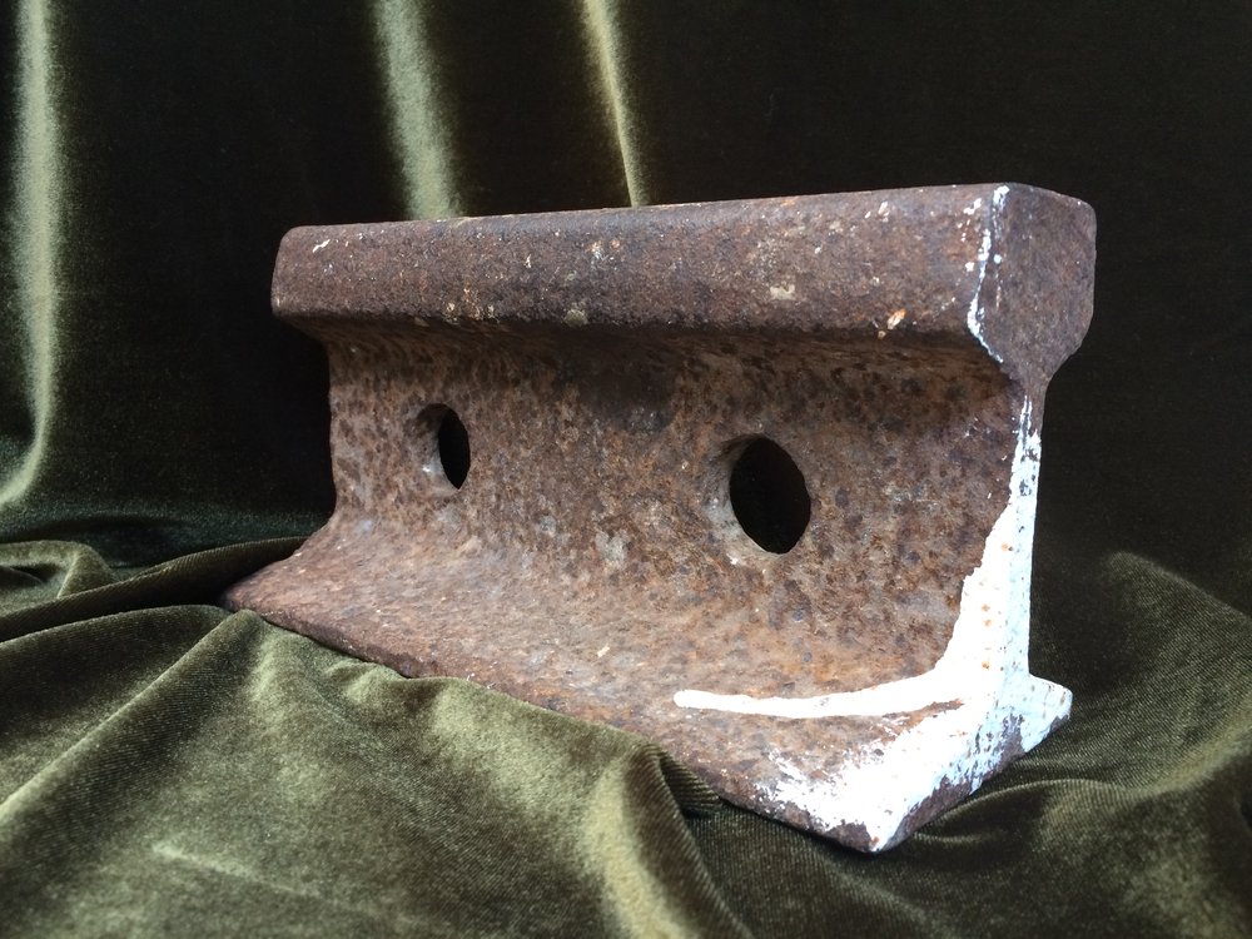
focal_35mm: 29
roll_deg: -0.3
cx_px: 626
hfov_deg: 61.7
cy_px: 470
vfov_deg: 48.2
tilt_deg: -9.1
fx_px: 1049
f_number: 2.2
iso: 200
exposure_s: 1/33
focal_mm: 4.15
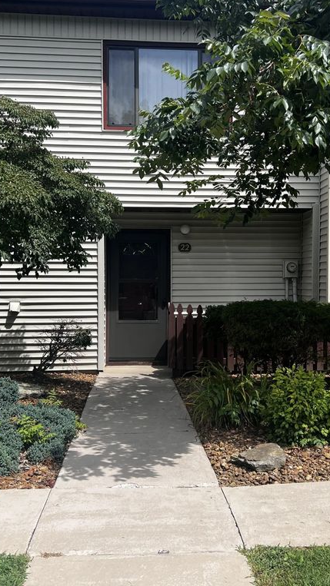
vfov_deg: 52.8
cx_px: 186
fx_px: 591
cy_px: 292
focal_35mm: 38
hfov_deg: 31.1
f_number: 1.5
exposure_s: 1/3460
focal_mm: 5.7
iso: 50
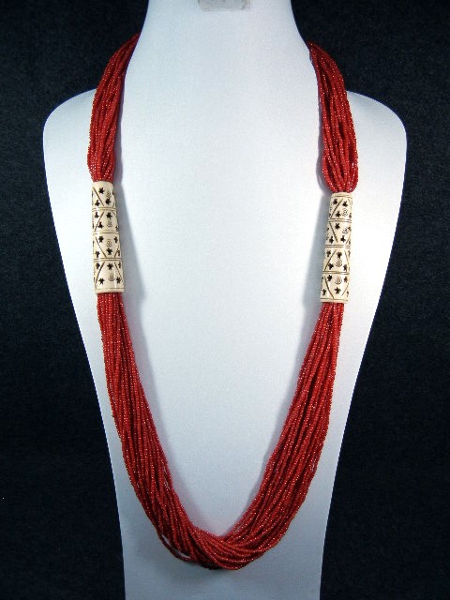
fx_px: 520
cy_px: 300
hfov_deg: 46.8
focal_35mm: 30
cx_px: 225
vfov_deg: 60.0
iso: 160
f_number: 3.5
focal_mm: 5.4
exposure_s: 1/74.4
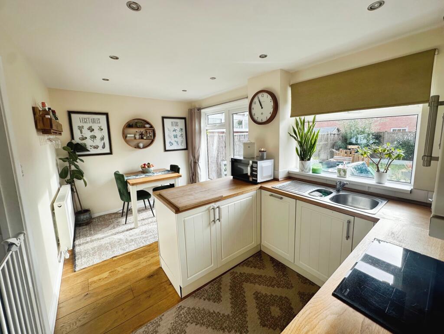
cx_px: 222
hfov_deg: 102.0
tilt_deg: -8.6
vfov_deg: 85.7
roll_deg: +0.8
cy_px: 167
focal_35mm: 14
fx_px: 180
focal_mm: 2.22
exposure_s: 1/99
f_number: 2.2
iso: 40
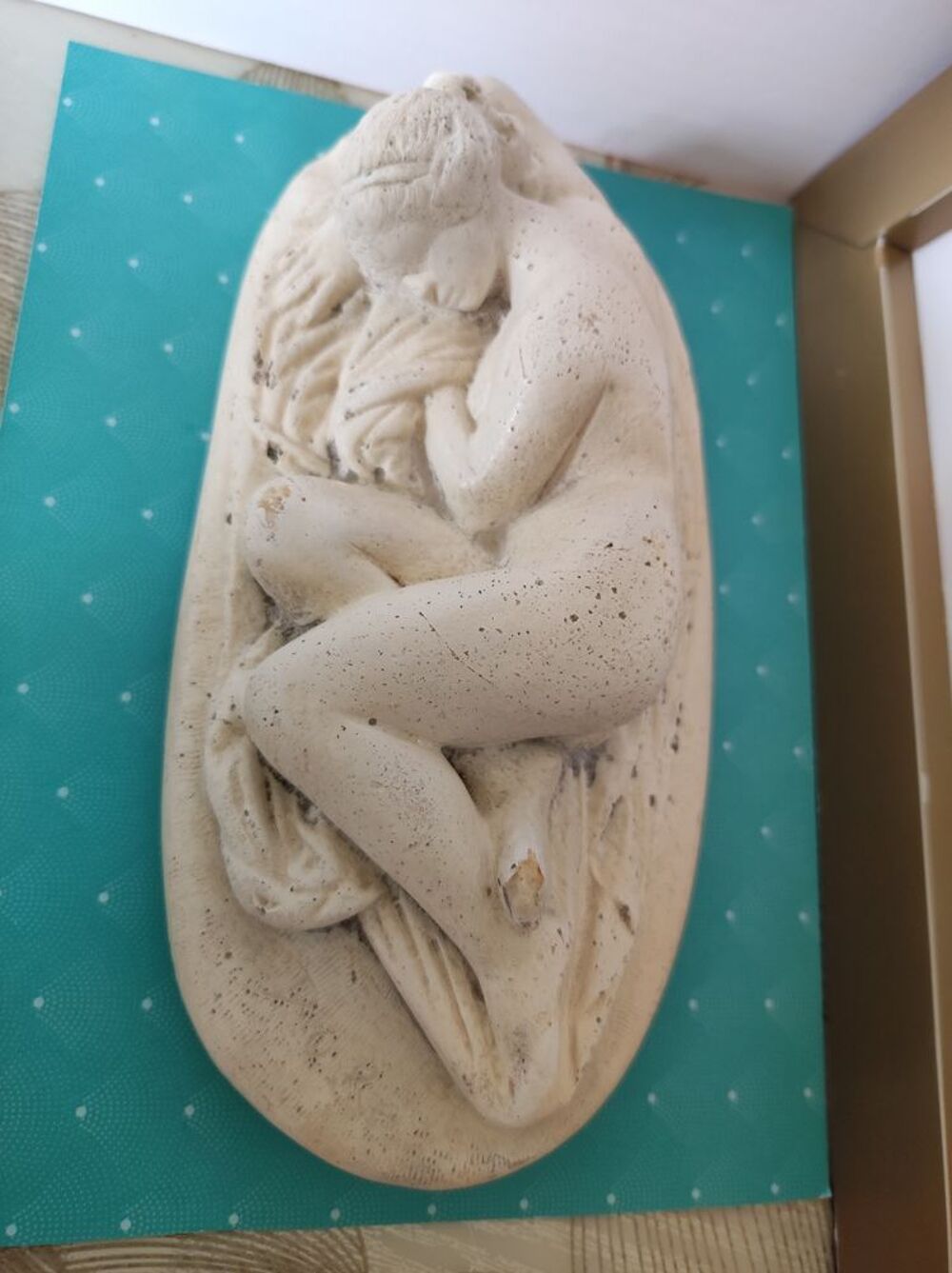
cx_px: 476
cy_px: 636
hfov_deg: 54.8
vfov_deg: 69.4
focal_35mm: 25
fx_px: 918
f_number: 1.79
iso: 483
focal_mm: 4.7
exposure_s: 1/50
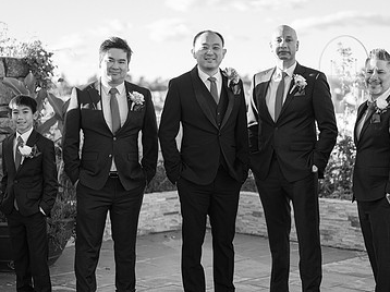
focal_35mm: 78
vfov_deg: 18.9
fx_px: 878
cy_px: 173
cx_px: 210
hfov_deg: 25.0
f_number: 1.8
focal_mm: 50
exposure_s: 1/1000
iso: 64
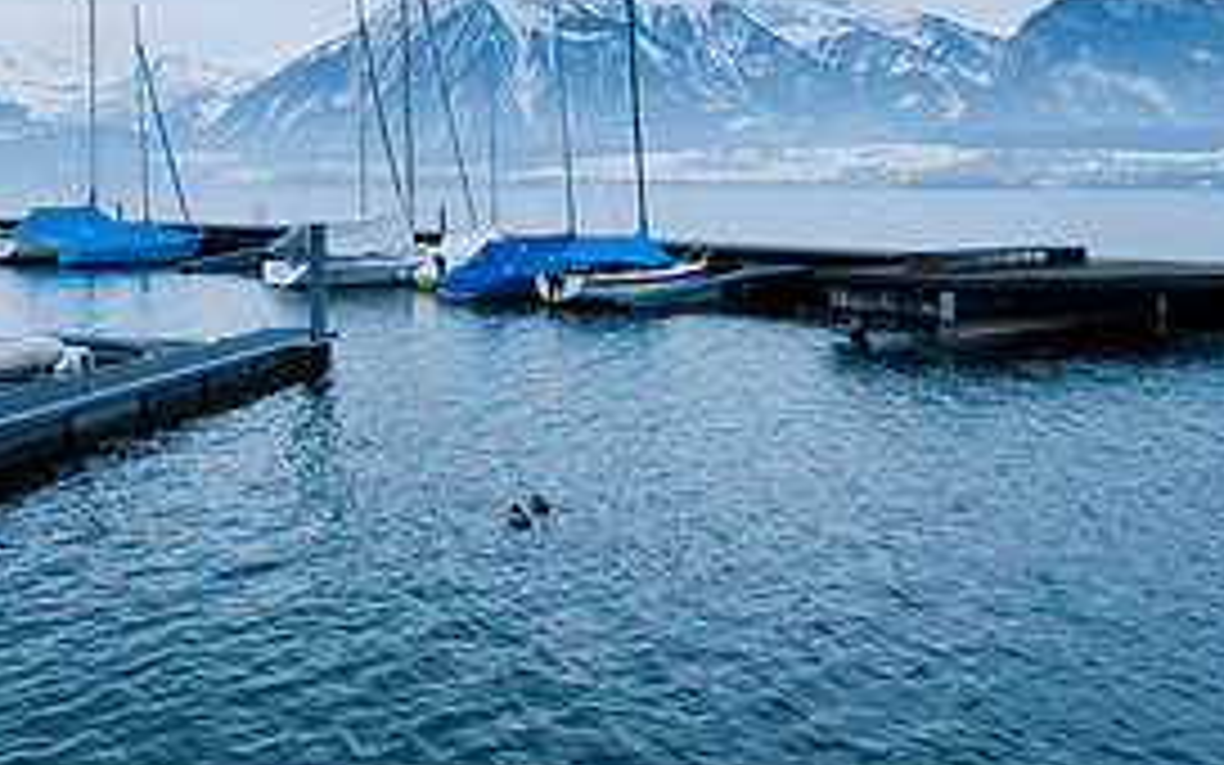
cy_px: 115
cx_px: 212
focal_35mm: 39
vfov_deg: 31.6
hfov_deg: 47.1
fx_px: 1301
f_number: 9
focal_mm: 12
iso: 200
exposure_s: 1/250
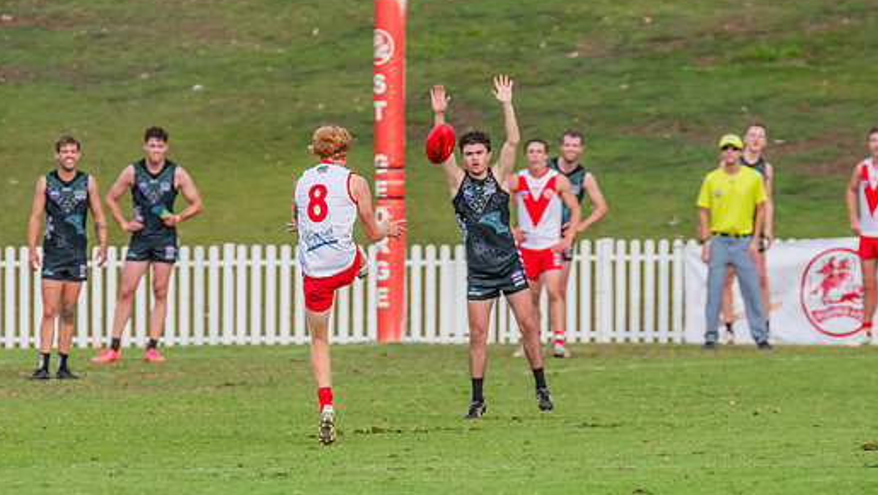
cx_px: 325
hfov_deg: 3.0
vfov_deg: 1.7
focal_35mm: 730
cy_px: 241
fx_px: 17000
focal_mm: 420
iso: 800
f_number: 6.3
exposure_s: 1/1600
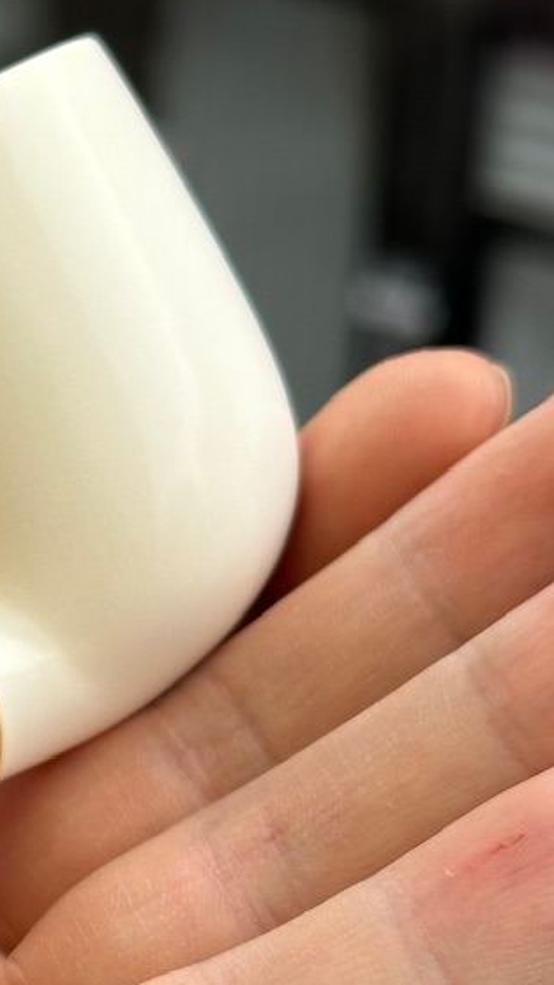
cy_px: 823
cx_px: -432
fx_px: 3133
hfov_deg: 9.6
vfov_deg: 17.7
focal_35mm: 120
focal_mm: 6.86
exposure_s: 1/143
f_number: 1.78
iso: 50
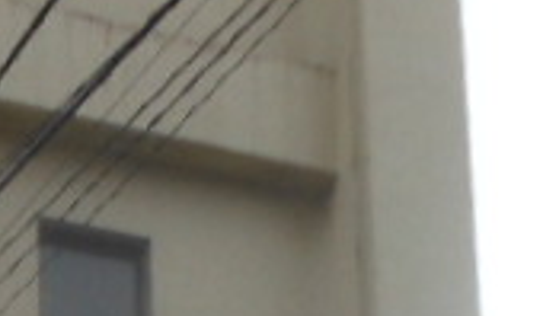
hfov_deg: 12.8
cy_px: 1076
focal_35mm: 159
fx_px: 2360
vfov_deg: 6.7
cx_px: -268
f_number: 3.2
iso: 80
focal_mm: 4.5
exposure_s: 1/400
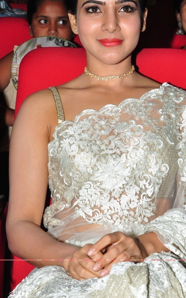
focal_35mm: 90
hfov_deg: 14.5
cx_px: 115
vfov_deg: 23.0
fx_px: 730
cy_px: 116
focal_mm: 48
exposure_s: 1/125
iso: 400
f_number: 11
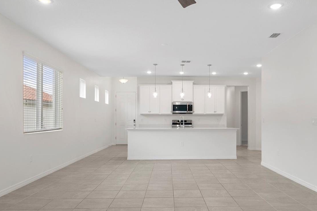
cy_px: 123
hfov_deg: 63.4
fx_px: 255
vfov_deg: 44.8
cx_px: 181
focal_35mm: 29
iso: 320
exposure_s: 1/4
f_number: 8
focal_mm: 20
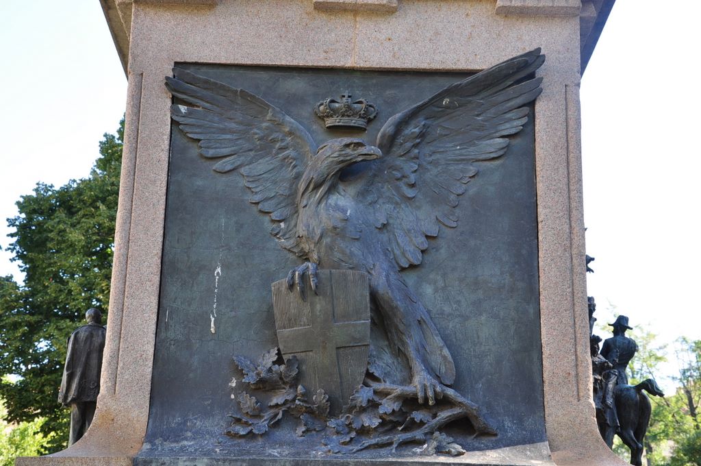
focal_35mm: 68
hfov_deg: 29.9
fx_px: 1313
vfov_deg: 20.1
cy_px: 233
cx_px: 350
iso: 220
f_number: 8
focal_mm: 45
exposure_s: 1/60
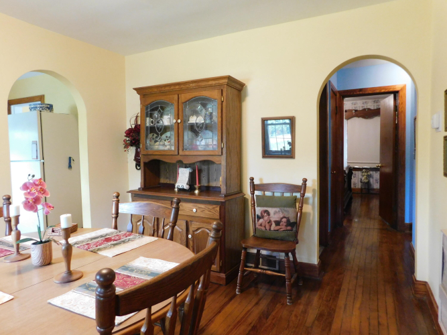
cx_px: 224
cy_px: 168
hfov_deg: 73.9
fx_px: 297
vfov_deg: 58.9
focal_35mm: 23
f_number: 3
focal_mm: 4
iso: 400
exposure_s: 1/13
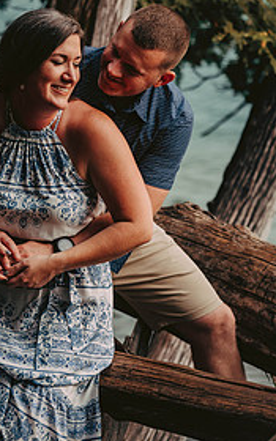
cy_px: 148
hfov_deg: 6.6
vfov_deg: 10.5
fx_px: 2407
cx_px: 88
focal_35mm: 200
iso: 200
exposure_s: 1/500
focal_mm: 122
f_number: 2.8
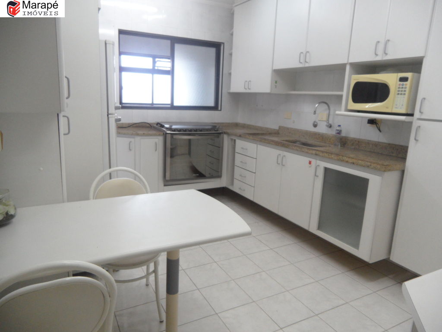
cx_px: 221
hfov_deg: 71.6
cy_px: 166
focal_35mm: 24
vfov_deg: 56.8
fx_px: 306
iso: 160
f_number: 2.9
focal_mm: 4.1
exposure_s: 1/30
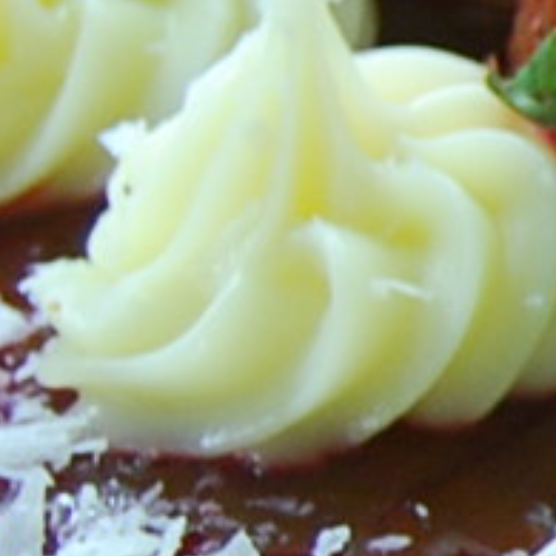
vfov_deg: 4.5
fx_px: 7146
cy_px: 311
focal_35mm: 393
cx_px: 1773
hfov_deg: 4.3
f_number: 4.5
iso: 360
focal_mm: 31
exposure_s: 1/30
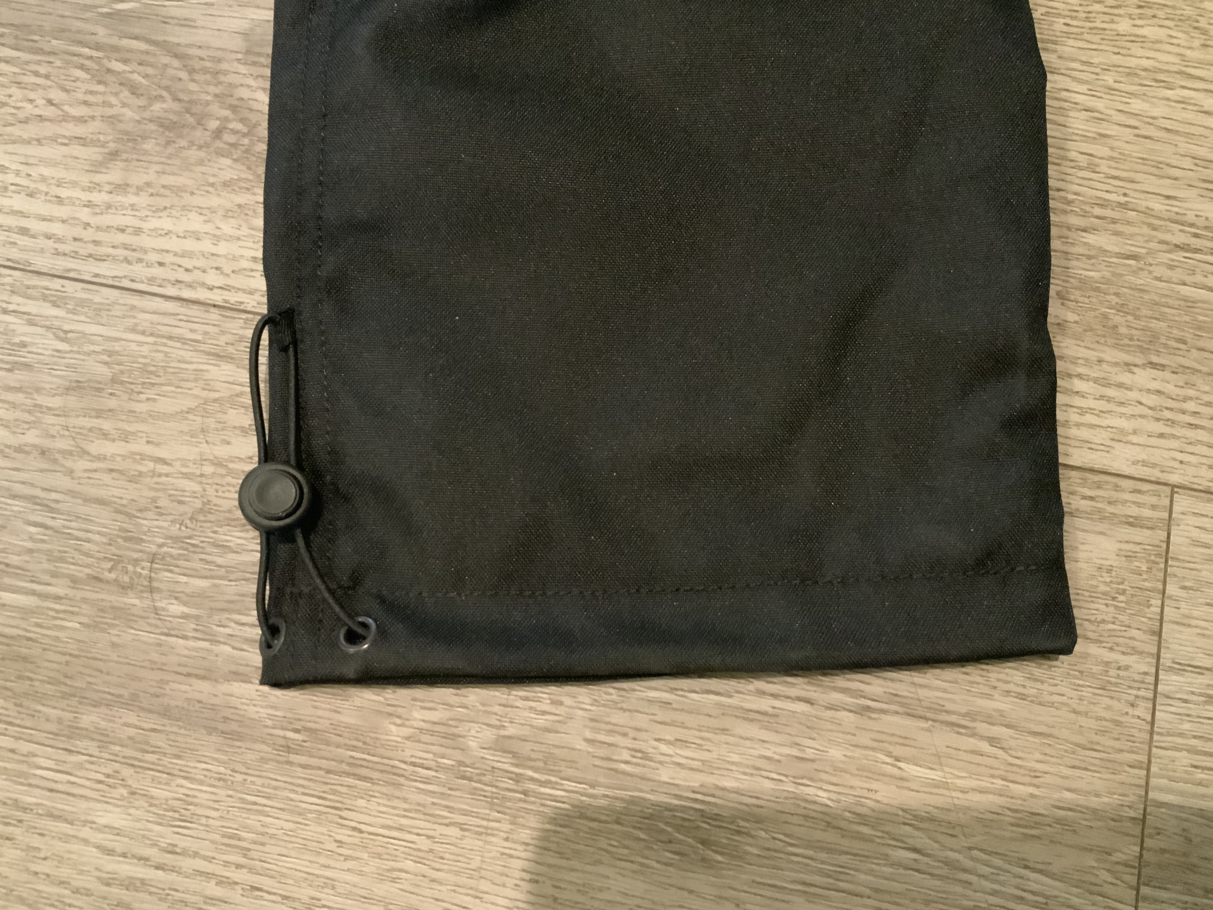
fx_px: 1016
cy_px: 455
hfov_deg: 61.7
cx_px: 606
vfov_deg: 48.2
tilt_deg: -80.5
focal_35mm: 29
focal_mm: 3
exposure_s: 1/24
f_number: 1.8
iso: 500
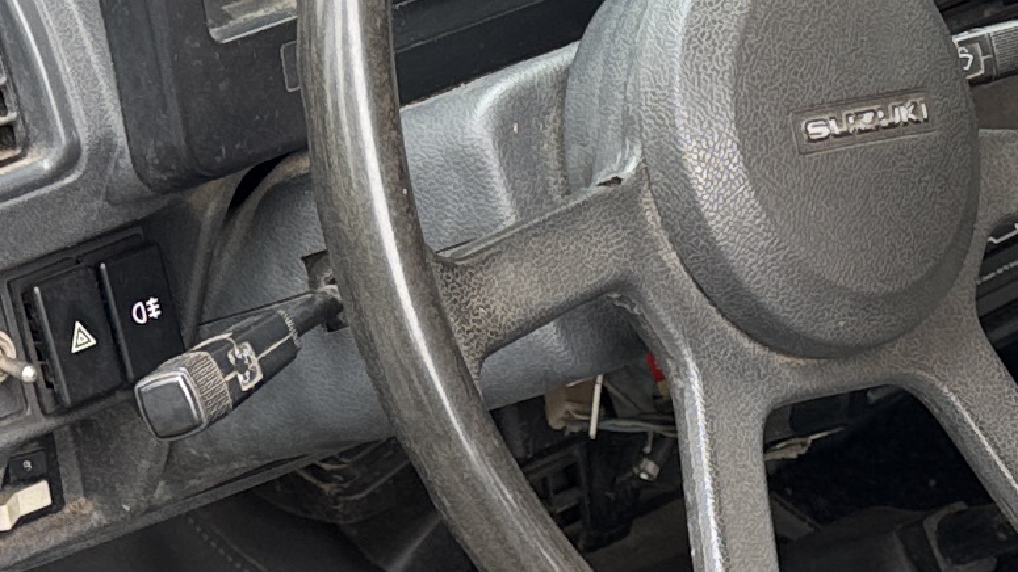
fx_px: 3671
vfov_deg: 8.7
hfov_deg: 15.8
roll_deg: -6.7
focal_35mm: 136
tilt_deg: -35.0
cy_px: 904
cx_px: 663
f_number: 1.78
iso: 64
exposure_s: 1/121
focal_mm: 6.76
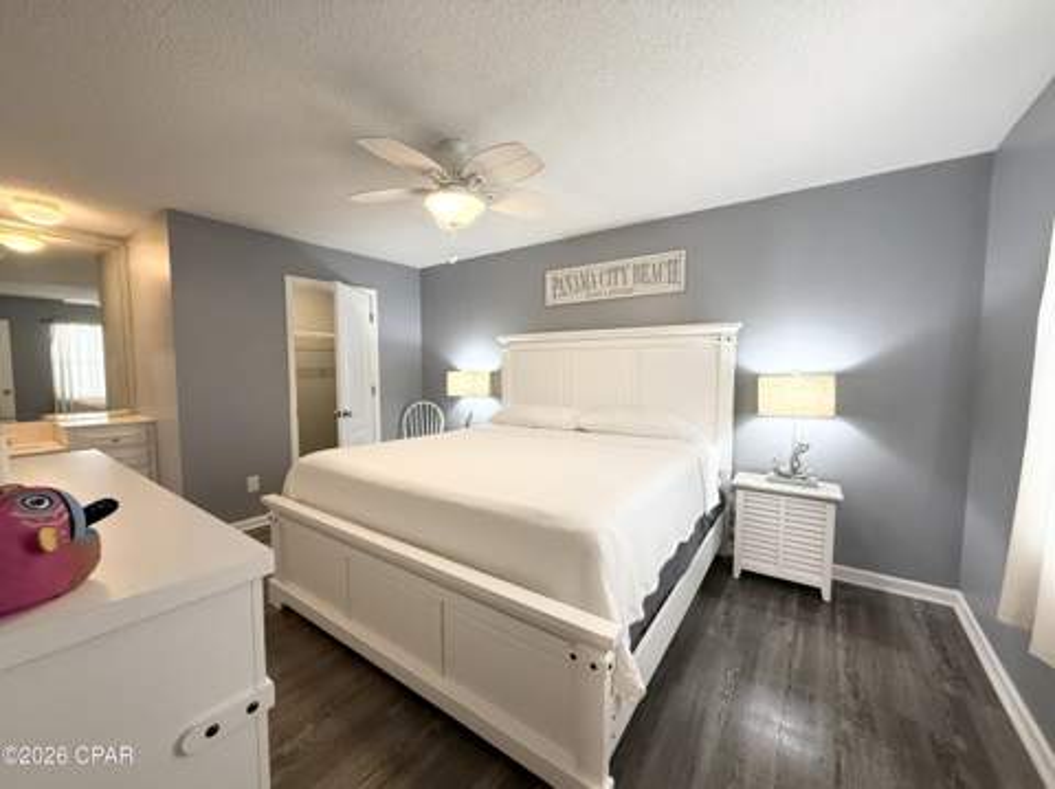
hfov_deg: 102.1
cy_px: 394
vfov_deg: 85.6
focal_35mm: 14
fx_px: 426
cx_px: 528
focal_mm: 2.22
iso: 320
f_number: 2.2
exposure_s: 1/120
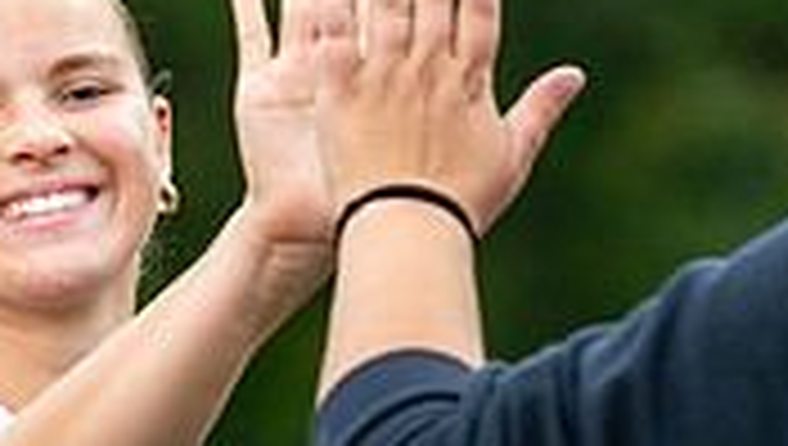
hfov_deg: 3.9
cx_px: 89
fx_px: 11487
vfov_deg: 2.2
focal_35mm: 549
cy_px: 831
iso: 1600
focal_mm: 120
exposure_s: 1/1000
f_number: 2.8
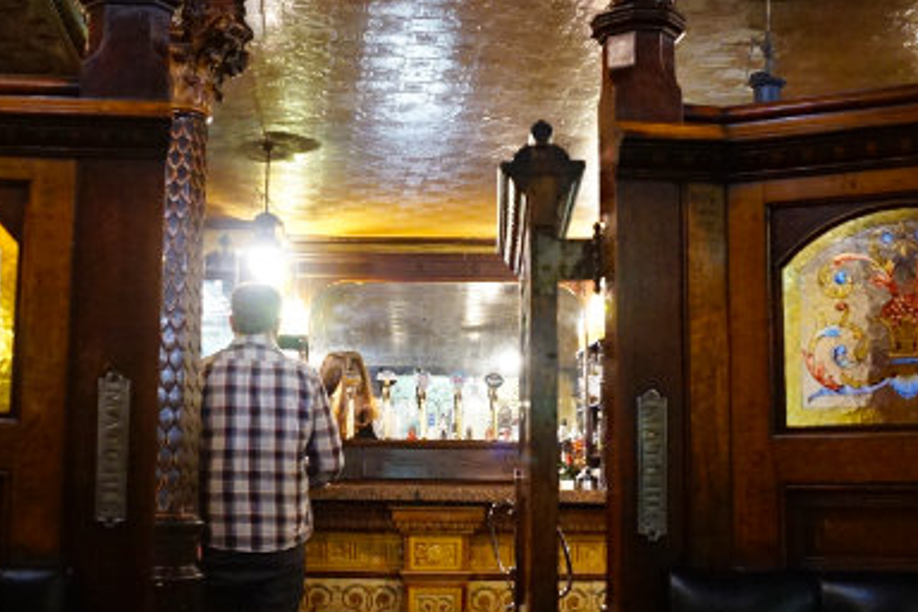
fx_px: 1275
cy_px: 362
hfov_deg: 39.5
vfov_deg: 26.9
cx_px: 385
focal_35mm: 50
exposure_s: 1/15
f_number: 3.5
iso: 3200
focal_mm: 16
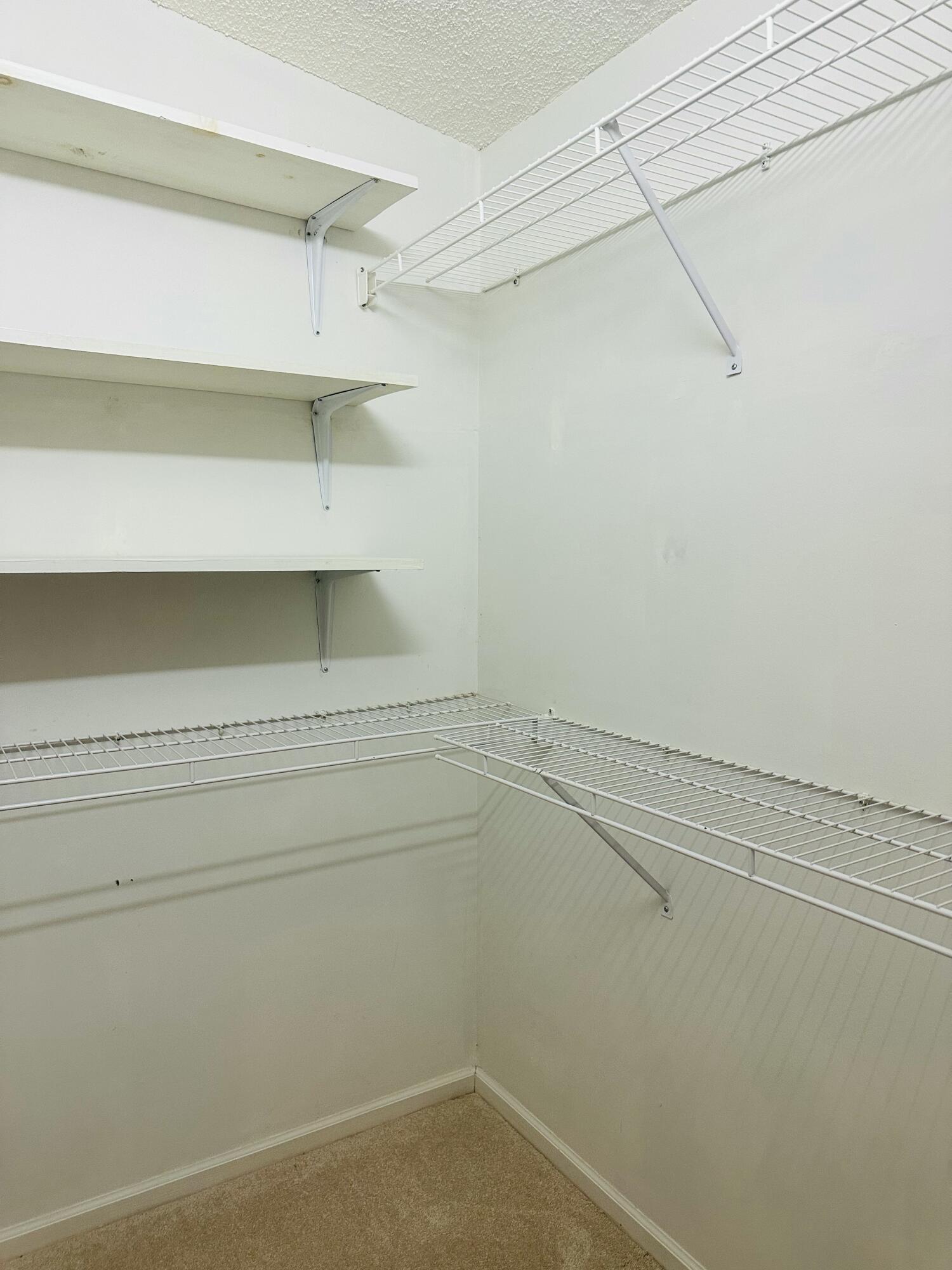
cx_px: 476
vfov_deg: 71.6
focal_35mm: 24
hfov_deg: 56.8
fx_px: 880
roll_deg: -1.4
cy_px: 635
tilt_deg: -5.1
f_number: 1.78
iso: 250
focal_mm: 6.86
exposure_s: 1/60
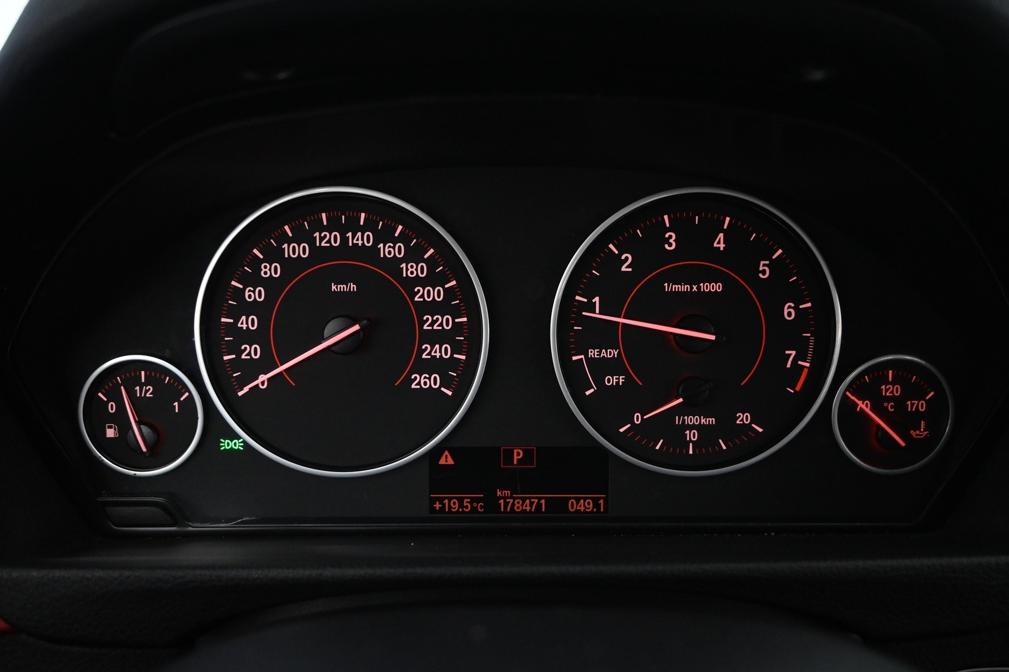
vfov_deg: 44.6
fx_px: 820
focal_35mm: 29
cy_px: 336
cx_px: 504
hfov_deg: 63.2
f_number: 3.8
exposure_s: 1/30
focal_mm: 19.5
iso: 3200
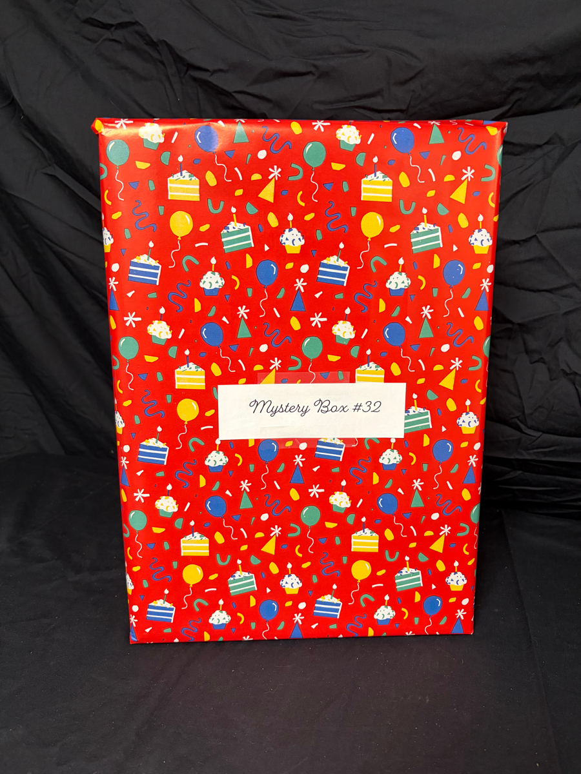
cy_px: 387
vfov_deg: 67.3
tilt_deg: -14.1
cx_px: 290
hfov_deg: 53.1
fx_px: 582
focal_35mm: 26
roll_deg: +0.1
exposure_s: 1/60
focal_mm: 5.96
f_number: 1.6
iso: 200
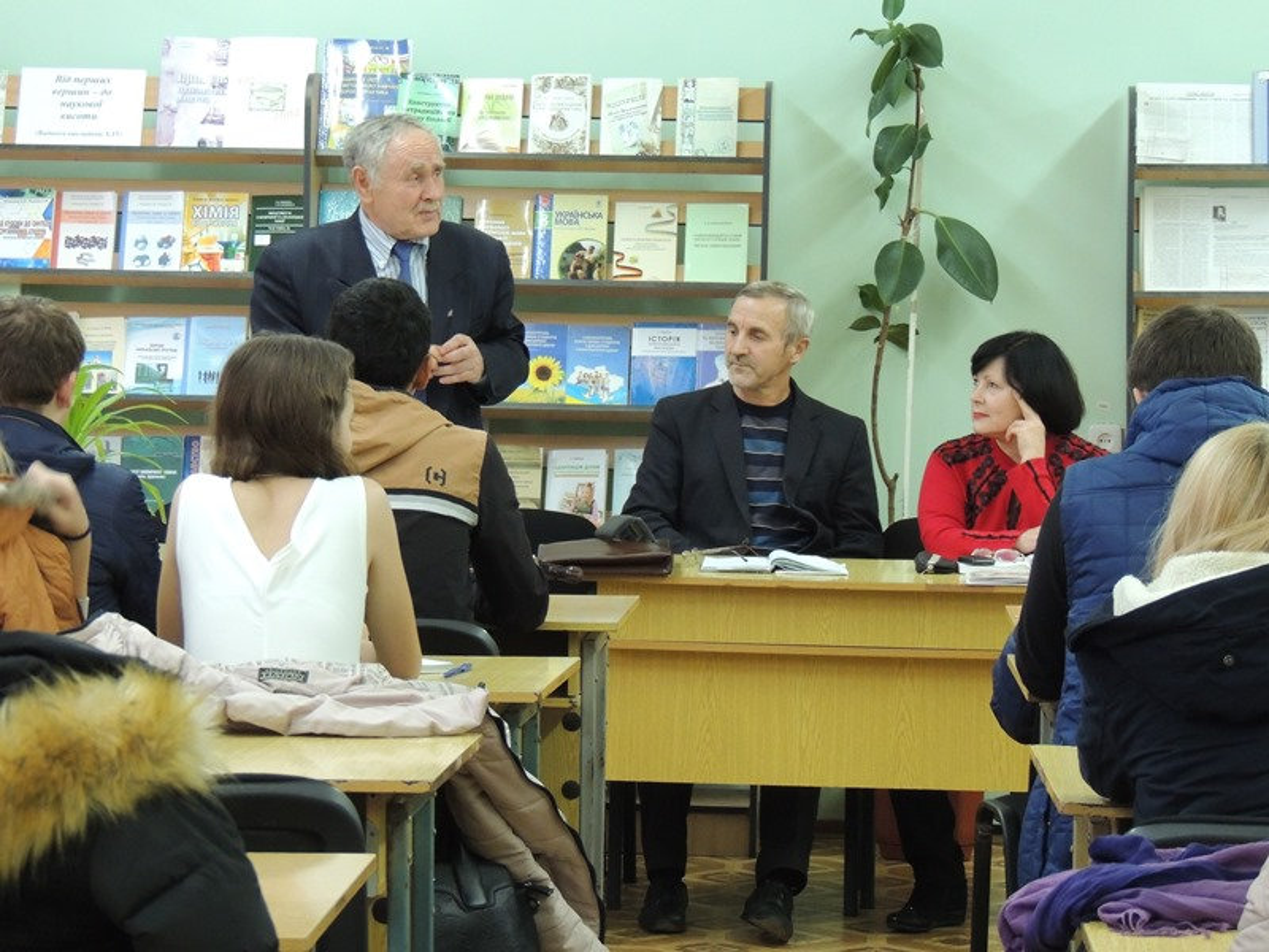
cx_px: 634
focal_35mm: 120
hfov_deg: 16.4
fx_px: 4399
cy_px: 476
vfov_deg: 12.3
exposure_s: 1/25
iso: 800
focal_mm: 21.4
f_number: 4.2
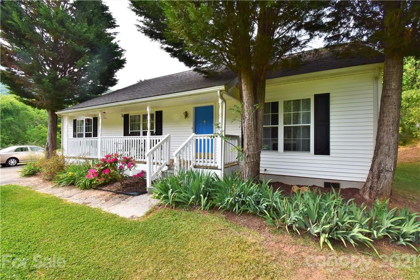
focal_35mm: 15
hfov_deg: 100.4
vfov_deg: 77.3
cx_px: 210
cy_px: 140
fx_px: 175
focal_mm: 10
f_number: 10
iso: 400
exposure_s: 1/250
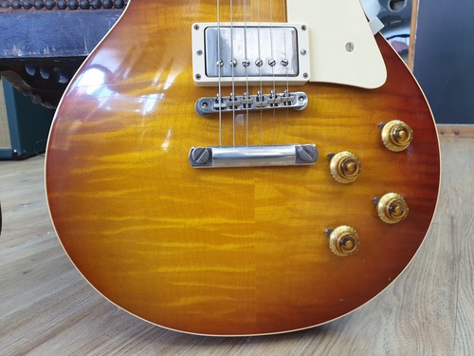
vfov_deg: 53.1
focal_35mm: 26
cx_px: 237
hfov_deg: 67.3
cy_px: 178
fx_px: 356
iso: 200
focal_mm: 4.3
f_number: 2.4
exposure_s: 1/50
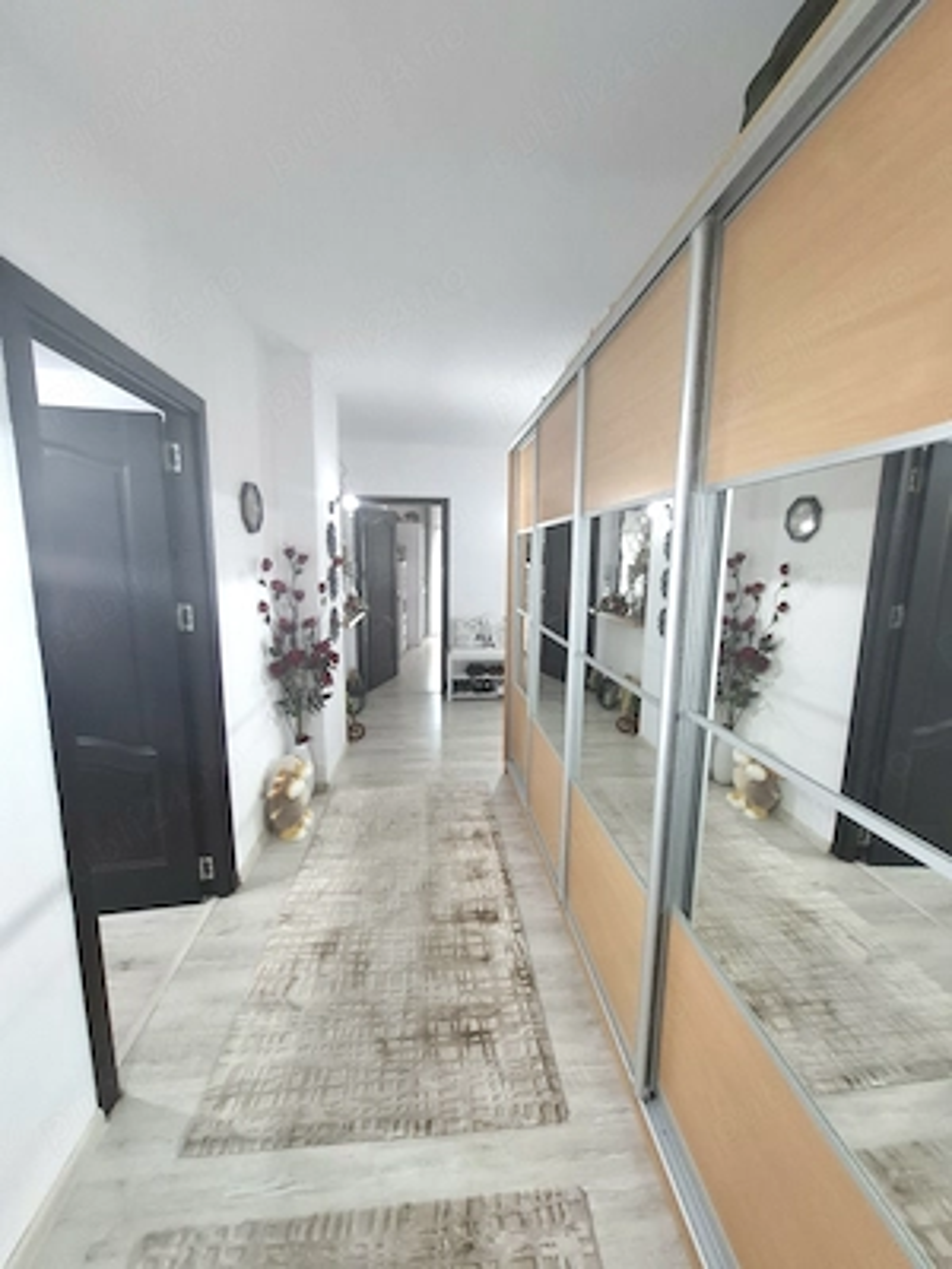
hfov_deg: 89.9
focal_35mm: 13
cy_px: 634
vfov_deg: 106.2
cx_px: 476
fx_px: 477
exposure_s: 1/25
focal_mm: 1.74
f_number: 2.2
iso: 320
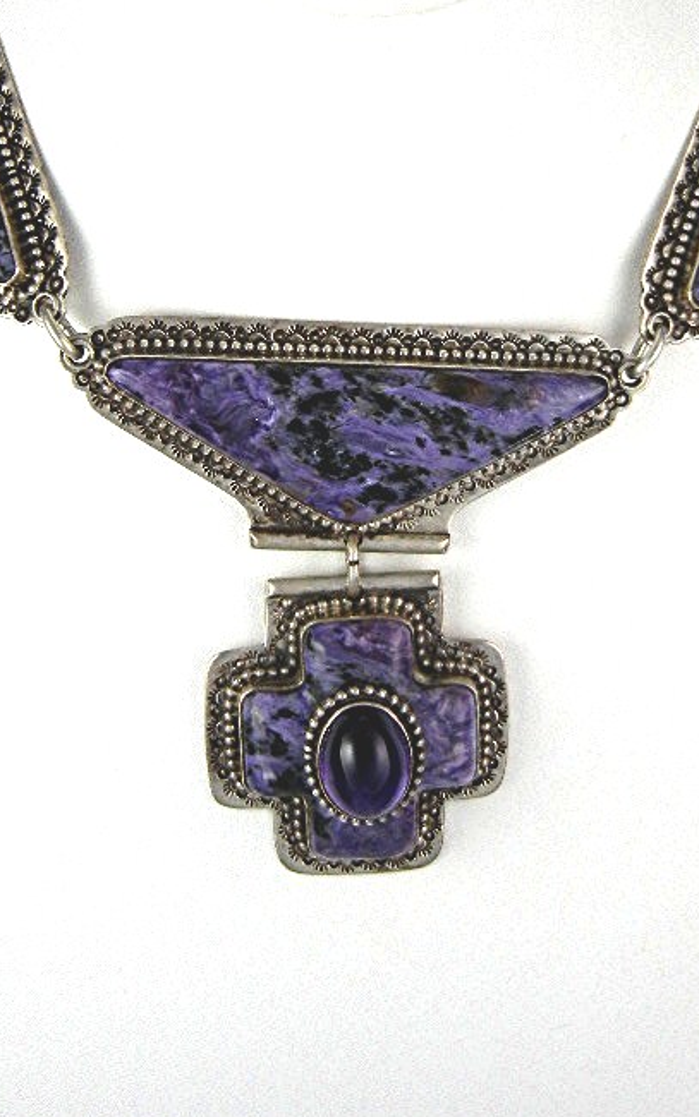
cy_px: 343
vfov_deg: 31.2
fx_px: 1981
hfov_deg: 20.0
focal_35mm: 65
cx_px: 357
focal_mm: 7.1
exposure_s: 1/62.1
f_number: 3.7
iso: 160
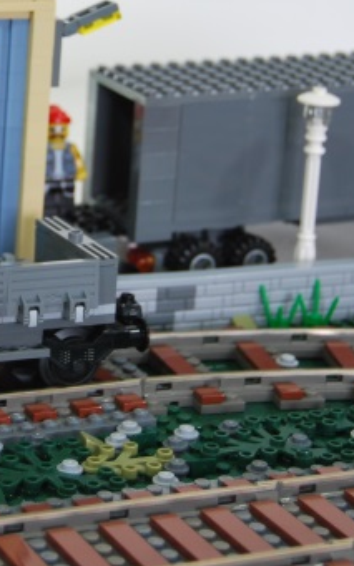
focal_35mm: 122
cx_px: -23
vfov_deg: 17.0
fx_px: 1884
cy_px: 166
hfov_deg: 10.6
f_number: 4.5
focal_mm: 34
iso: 100
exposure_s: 1/20
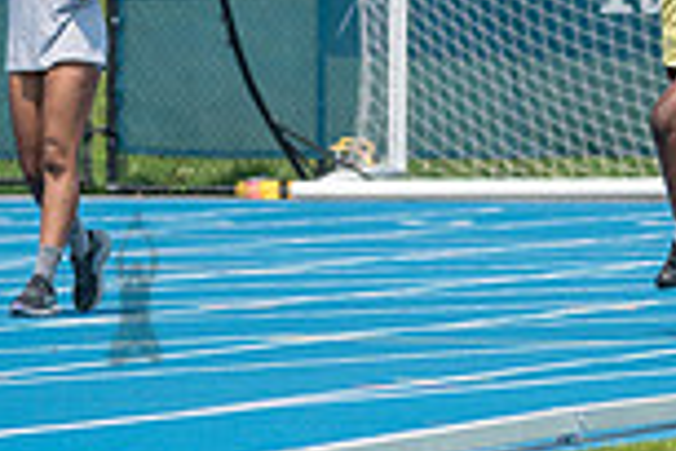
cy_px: 73
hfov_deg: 3.8
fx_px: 10308
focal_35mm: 549
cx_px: 703
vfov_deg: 2.5
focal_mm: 145
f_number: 5
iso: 160
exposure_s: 1/1250
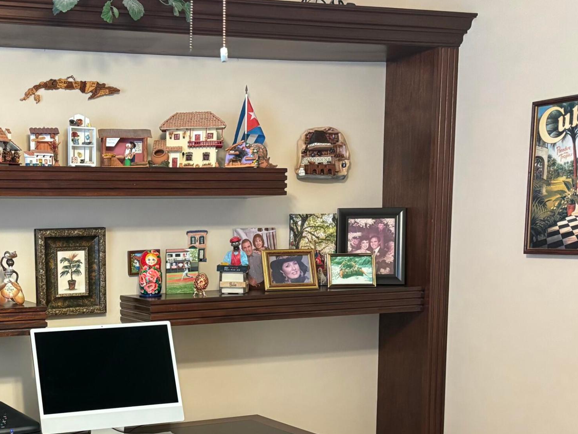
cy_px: 348
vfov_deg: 28.0
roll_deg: +1.1
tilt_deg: -8.5
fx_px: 852
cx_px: 62
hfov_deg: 35.4
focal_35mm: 51
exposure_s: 1/60
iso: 400
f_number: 1.6
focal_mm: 5.96
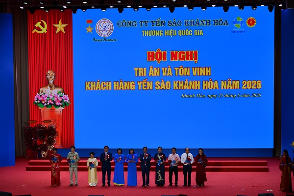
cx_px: 147
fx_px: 588
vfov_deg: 18.9
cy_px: 98
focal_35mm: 72
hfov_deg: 28.1
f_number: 11
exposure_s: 1/80
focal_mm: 48
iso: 400
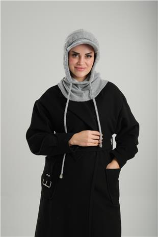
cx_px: 79
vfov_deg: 29.7
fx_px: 448
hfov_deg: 20.0
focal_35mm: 68
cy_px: 118
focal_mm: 45.5
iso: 125
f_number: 7.1
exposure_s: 1/256
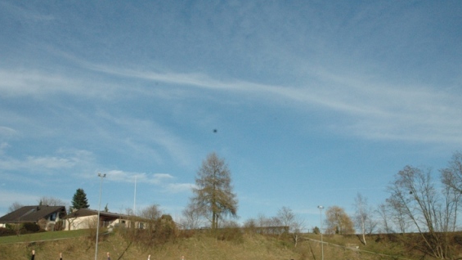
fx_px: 392
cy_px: 173
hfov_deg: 60.8
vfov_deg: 36.3
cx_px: 204
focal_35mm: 32
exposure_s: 1/1000
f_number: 16
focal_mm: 18
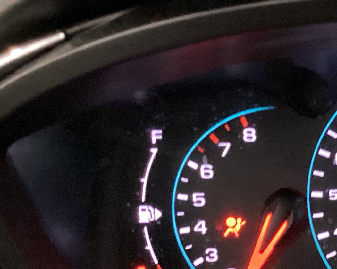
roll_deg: -2.8
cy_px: 259
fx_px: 938
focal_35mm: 94
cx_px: 481
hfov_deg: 18.4
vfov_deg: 16.1
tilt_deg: -30.9
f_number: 2.4
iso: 640
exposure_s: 1/17
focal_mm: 3.3
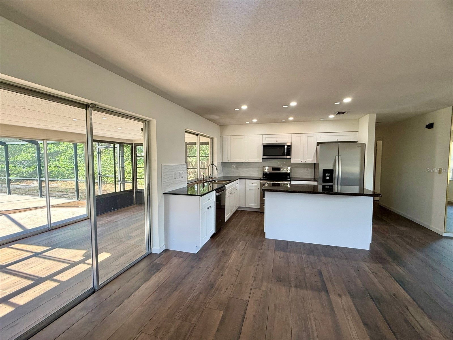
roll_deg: +2.6
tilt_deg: -2.8
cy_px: 170
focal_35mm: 14
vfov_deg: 85.7
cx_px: 226
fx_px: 183
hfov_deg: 102.1
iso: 125
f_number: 2.2
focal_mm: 2.22
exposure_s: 1/120
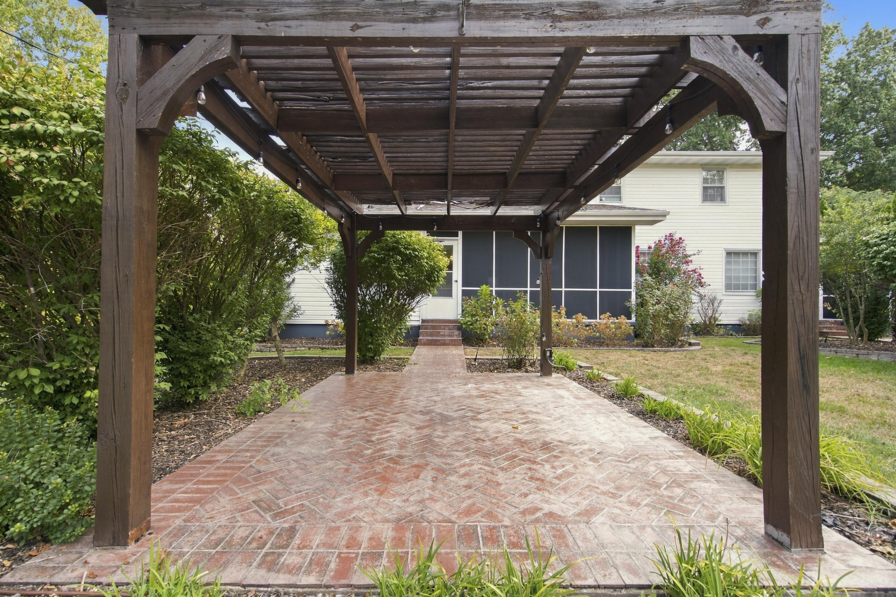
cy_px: 298
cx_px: 448
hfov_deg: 96.7
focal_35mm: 16
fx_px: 398
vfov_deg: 73.7
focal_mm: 16
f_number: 9
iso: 320
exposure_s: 1/100
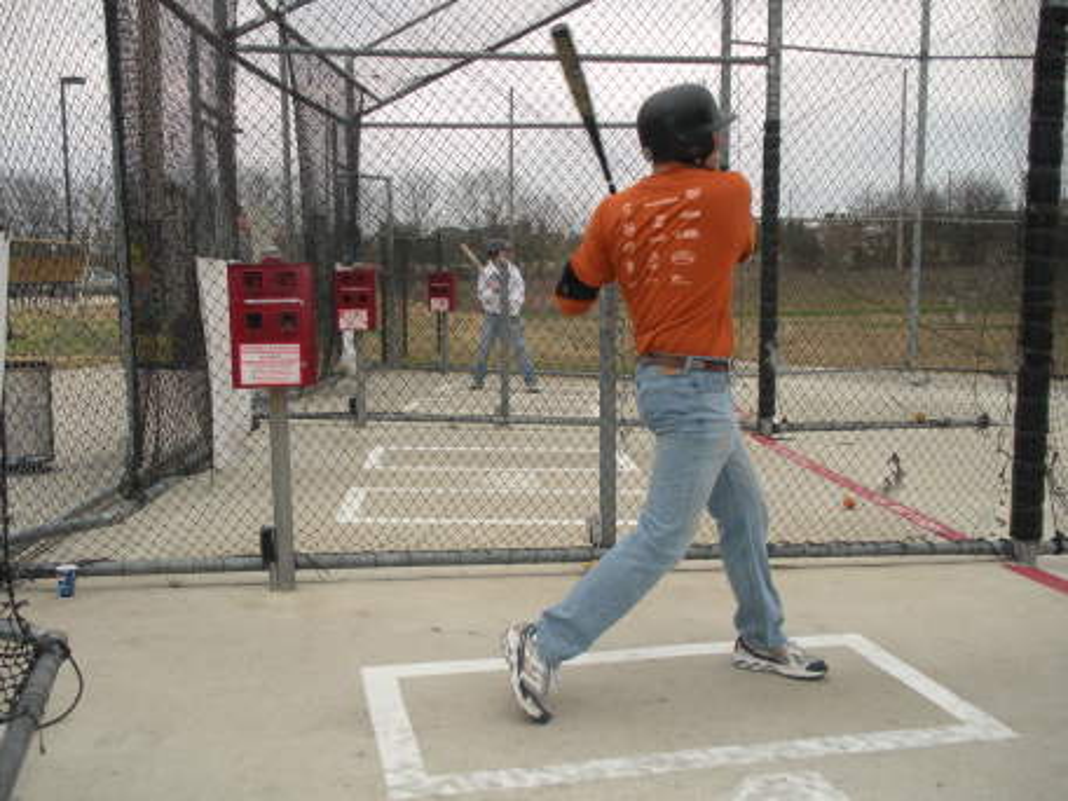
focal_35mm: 36
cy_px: 400
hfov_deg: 51.4
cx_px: 534
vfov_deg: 39.7
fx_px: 1111
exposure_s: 1/176
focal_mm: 6.3
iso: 88
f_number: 3.5
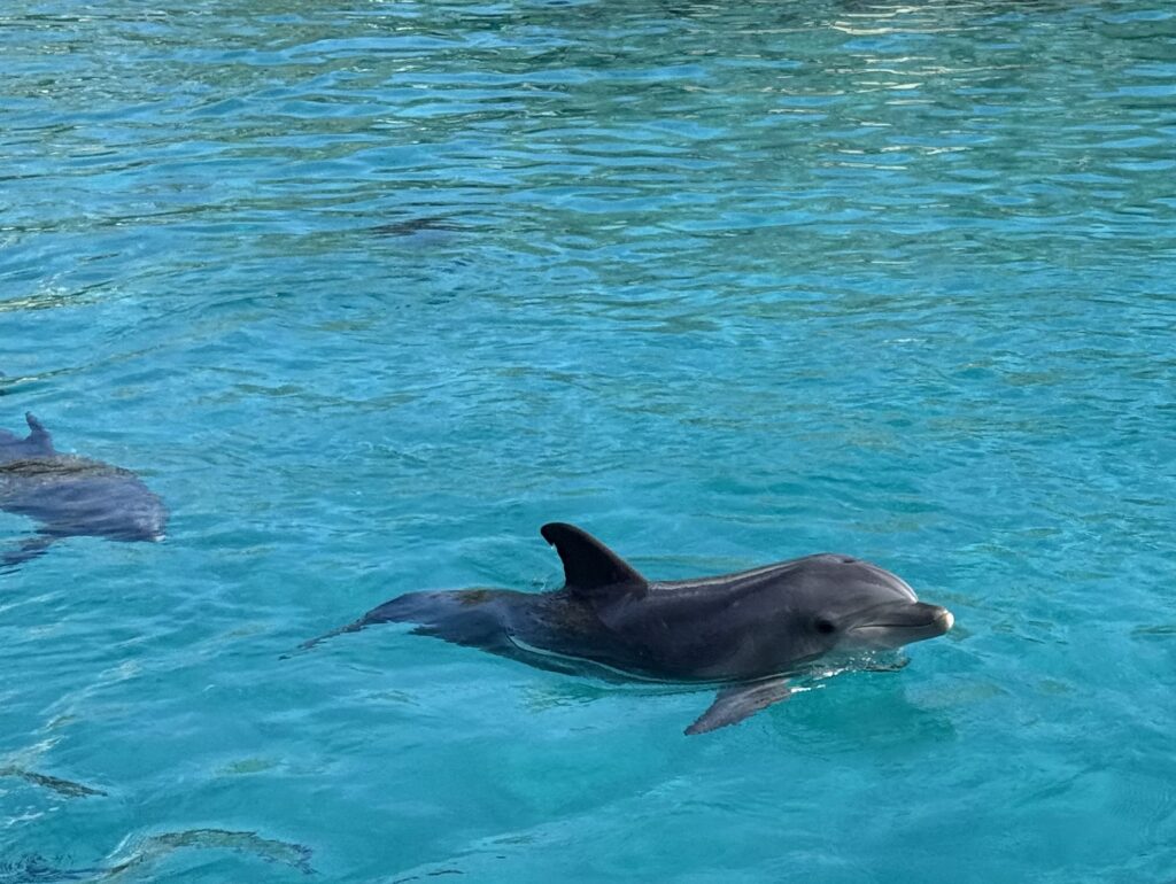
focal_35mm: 48
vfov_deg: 30.3
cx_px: 588
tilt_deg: -16.9
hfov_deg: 39.6
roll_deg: -0.5
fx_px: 1632
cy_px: 442
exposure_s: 1/1980
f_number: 1.78
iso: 80
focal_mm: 6.76
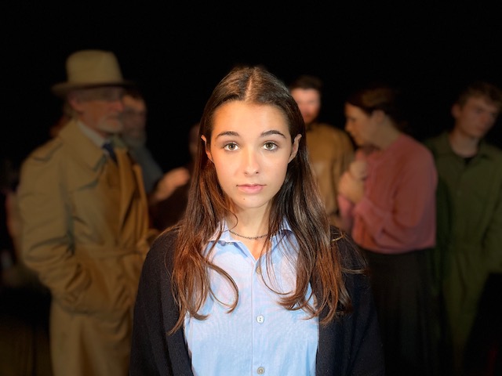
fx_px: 377
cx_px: 251
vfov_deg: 53.1
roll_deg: +2.8
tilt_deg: -6.8
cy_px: 188
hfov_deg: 67.3
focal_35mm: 26
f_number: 1.6
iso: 500
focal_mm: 4.2
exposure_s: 1/40
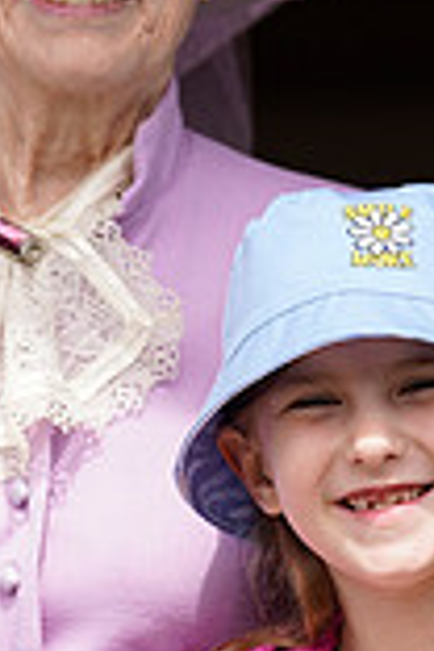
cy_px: 814
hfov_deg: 2.9
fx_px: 8589
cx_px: 19
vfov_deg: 4.3
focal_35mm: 475
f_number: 2.8
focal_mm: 128
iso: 100
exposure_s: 1/250
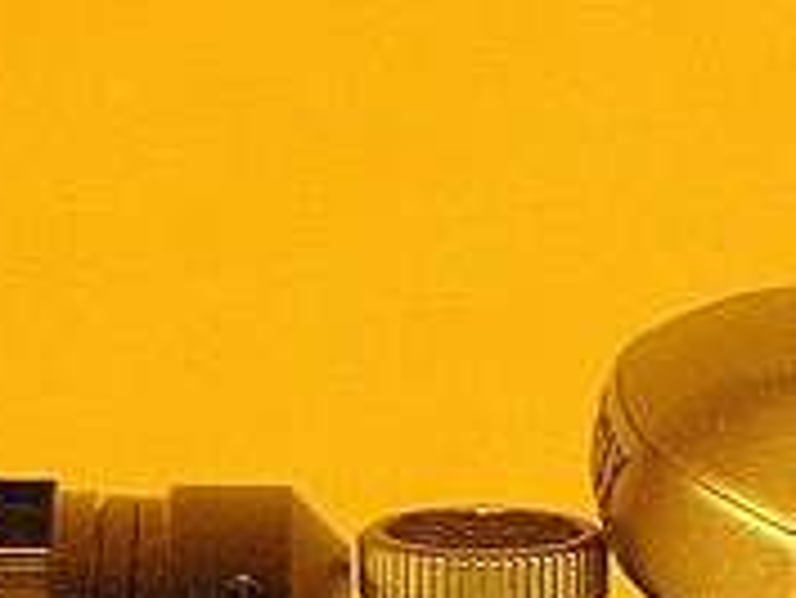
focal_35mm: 350
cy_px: 1322
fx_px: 8047
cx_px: 238
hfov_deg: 5.7
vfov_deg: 4.2
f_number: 3.5
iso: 1600
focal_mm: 43
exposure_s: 1/30
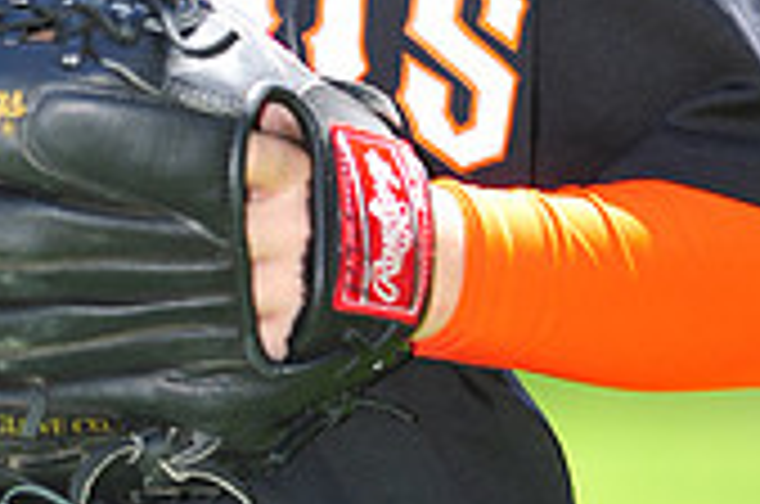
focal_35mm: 688
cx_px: 67
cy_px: -477
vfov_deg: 2.0
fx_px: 14497
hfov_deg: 3.0
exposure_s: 1/320
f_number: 4.5
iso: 200
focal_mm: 200
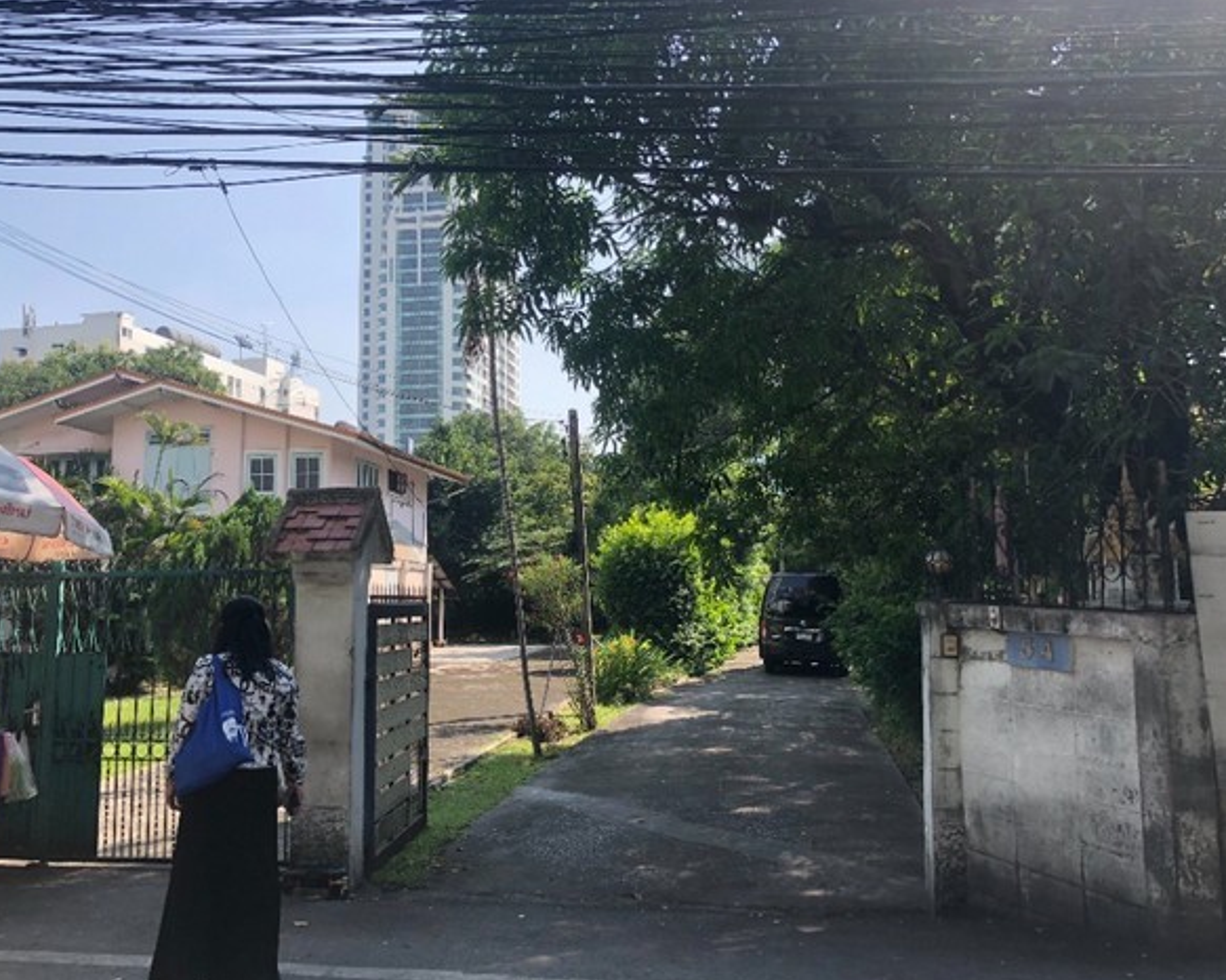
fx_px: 1088
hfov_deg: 58.8
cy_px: 486
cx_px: 580
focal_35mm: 30
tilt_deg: +6.9
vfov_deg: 48.5
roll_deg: +1.9
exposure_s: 1/923
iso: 20
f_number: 1.8
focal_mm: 4
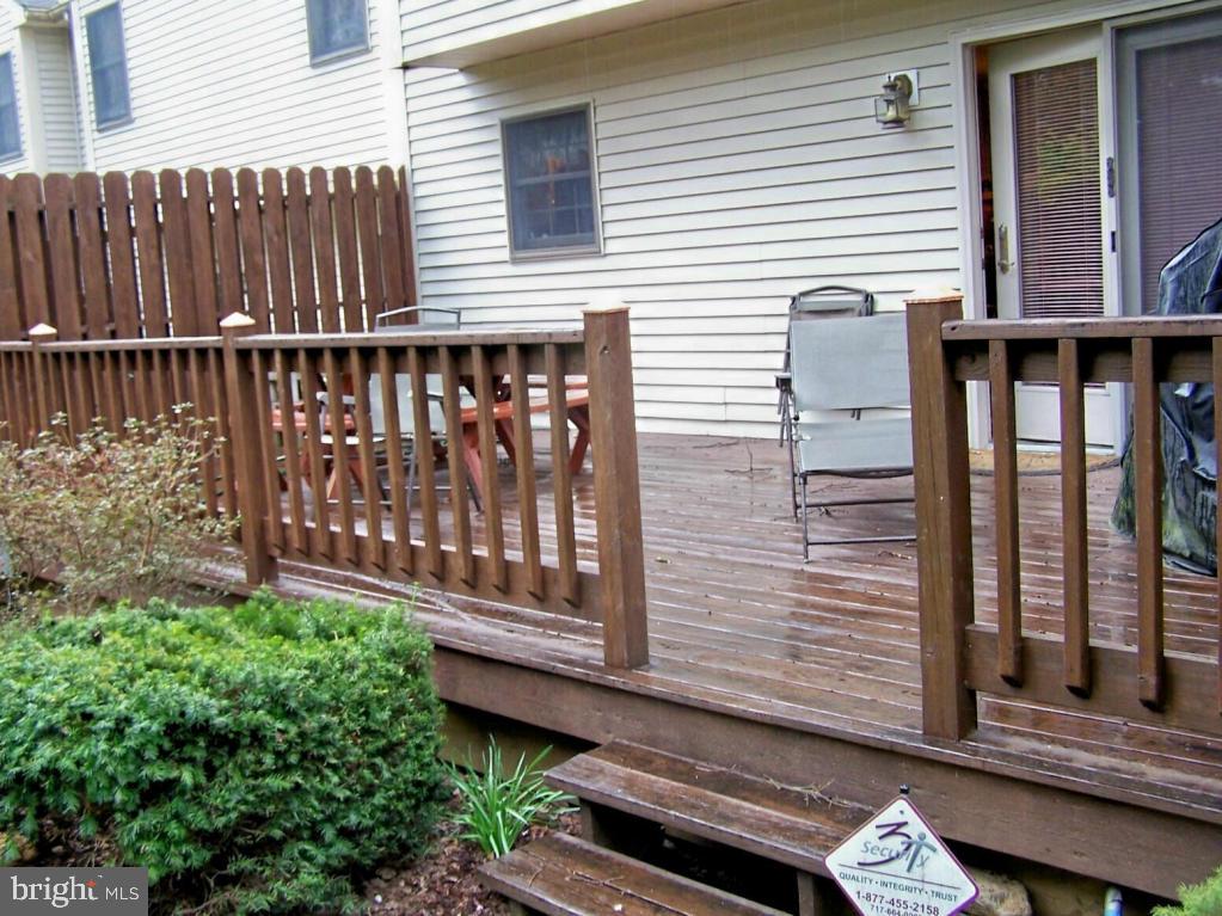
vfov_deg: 37.7
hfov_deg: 49.0
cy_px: 458
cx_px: 611
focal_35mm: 38
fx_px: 1341
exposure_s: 1/30
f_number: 2.8
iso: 80
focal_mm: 6.3
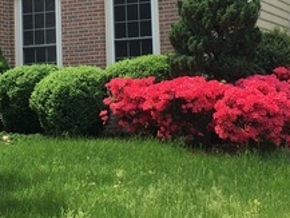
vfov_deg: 16.3
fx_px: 746
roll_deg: +2.2
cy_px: 9
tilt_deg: +6.6
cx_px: 89
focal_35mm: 89
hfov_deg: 21.9
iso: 25
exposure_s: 1/746
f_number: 2.2
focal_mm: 4.15
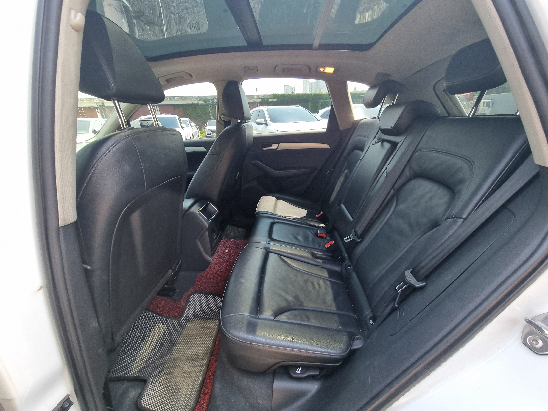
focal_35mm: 13
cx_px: 274
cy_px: 206
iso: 64
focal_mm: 2.2
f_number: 2.2
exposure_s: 1/120
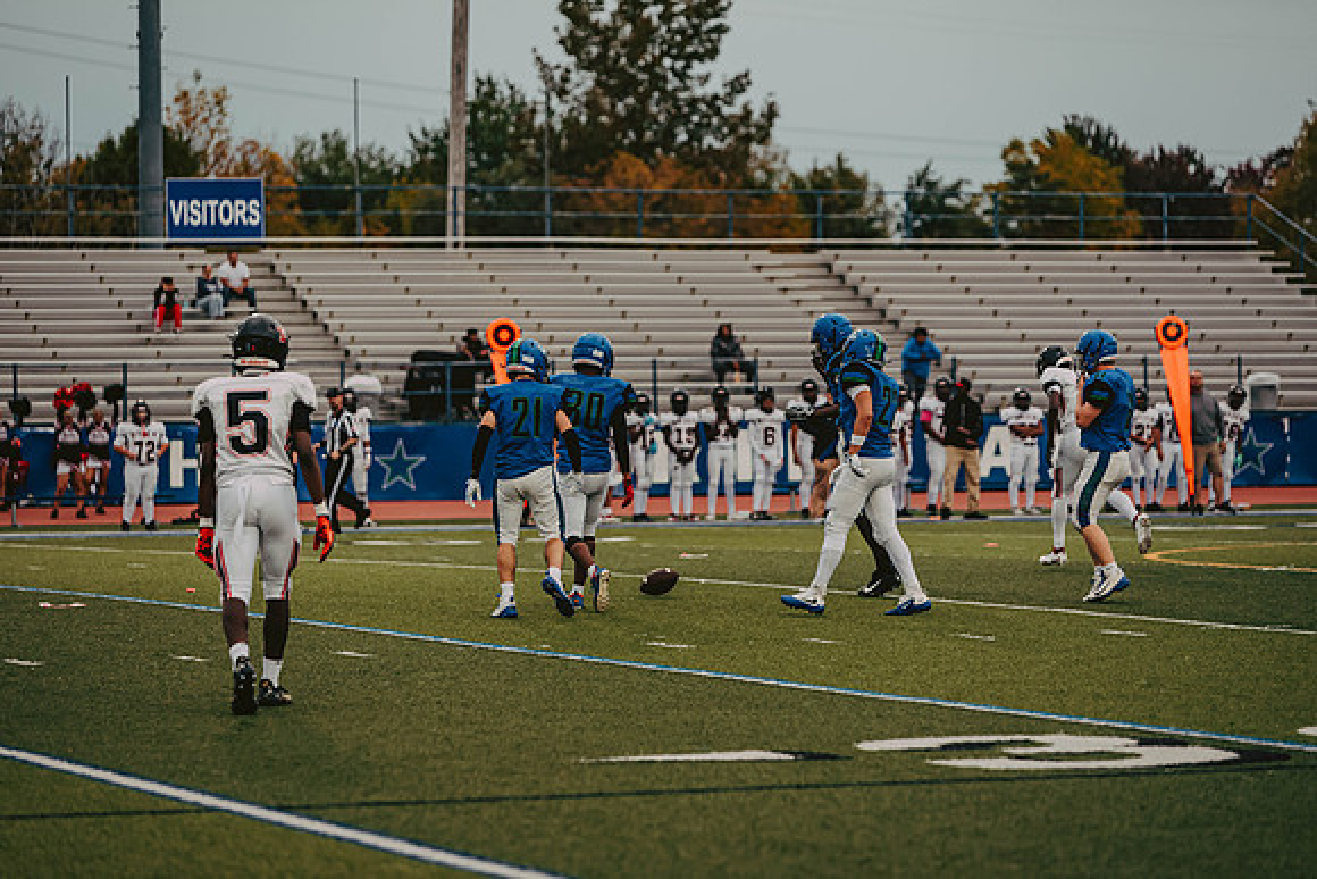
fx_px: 5306
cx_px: 658
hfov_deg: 14.2
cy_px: 440
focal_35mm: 145
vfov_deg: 9.5
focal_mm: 145
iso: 800
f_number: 3.2
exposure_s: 1/640
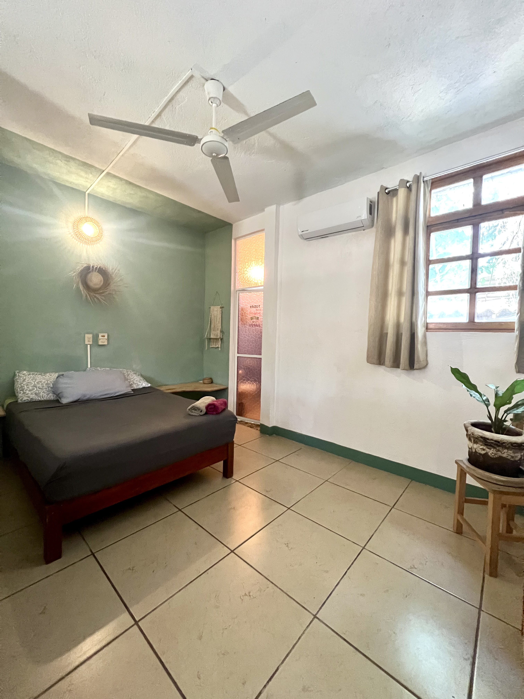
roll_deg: -0.5
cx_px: 262
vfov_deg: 106.2
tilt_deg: -2.9
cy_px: 350
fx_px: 262
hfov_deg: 89.9
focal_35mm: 13
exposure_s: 1/60
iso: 640
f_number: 1.8
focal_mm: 1.57
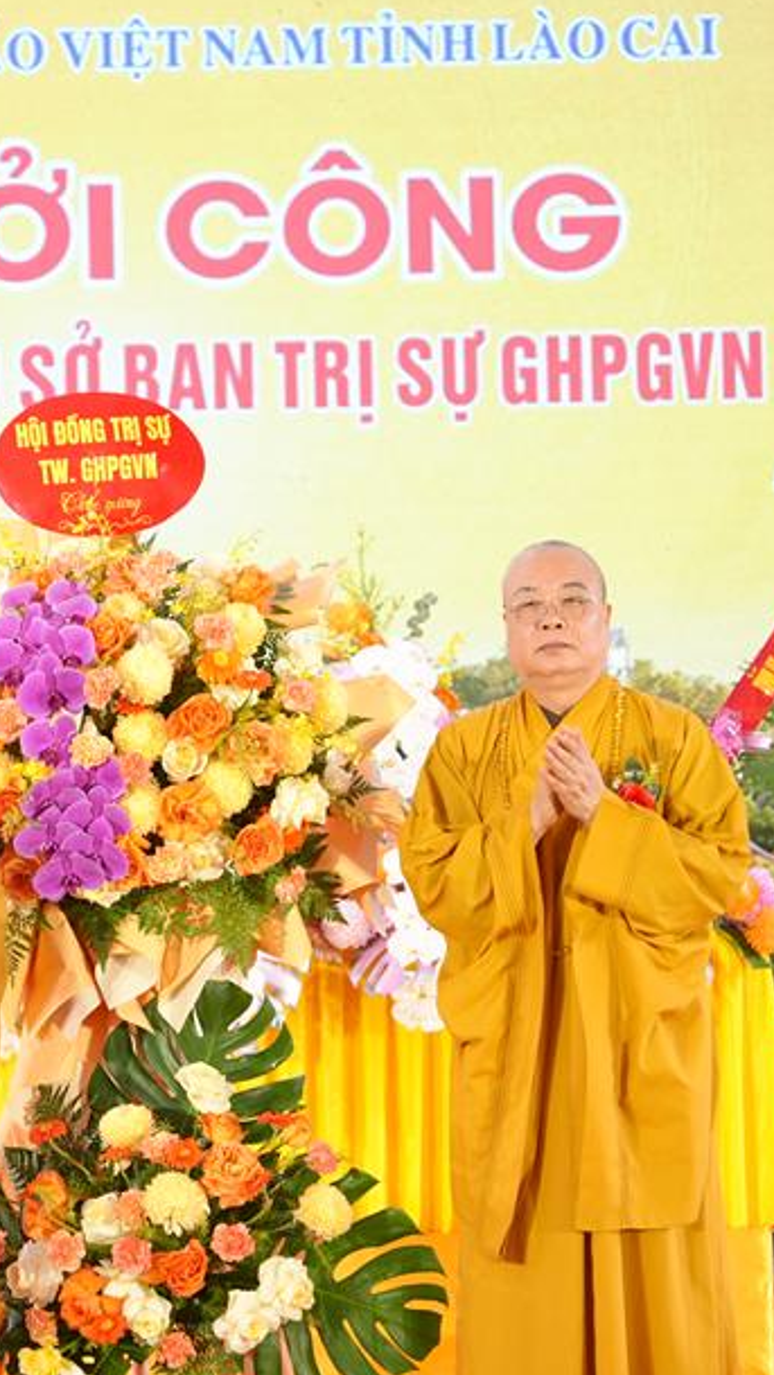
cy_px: 732
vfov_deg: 16.3
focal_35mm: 132
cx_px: 95
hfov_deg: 9.2
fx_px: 4811
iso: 250
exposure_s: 1/160
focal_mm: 64
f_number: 2.8
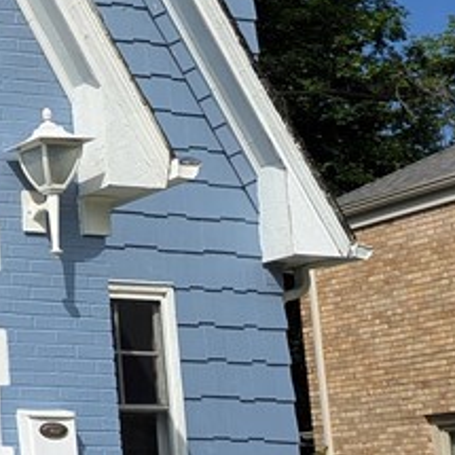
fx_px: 1502
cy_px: 243
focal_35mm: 101
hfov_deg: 14.4
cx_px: -443
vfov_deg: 17.2
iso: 51
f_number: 1.85
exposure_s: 1/3534
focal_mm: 6.81
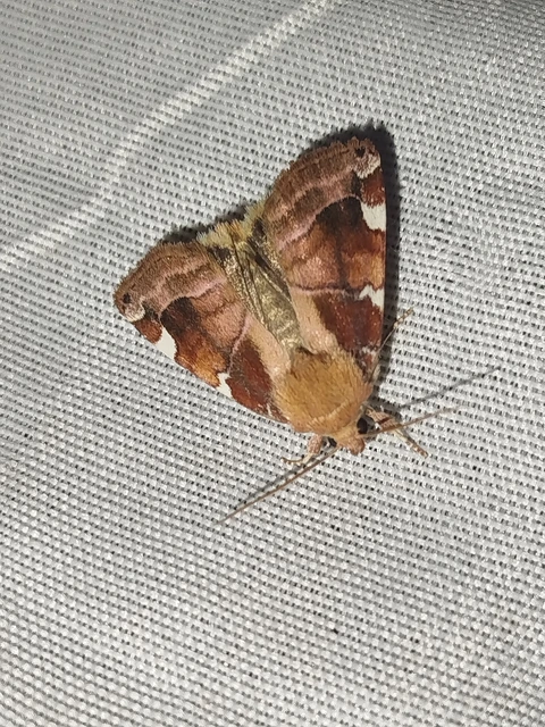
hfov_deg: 19.4
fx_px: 1595
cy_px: 364
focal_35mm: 76
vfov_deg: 25.7
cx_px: 272
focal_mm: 5.31
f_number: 1.7
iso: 80
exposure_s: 1/50
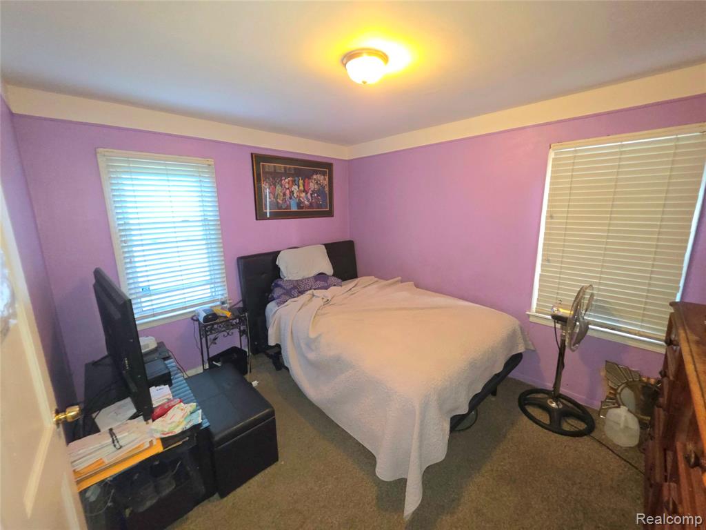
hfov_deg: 106.2
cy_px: 265
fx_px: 265
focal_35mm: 13
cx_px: 353
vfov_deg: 89.9
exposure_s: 1/30
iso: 250
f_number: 1.9
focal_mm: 2.2
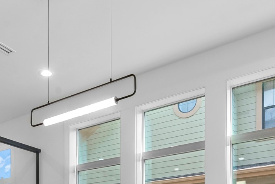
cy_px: 243
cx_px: 78
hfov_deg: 44.3
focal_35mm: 43
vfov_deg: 26.2
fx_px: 328
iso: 250
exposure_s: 1/15
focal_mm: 14
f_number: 9
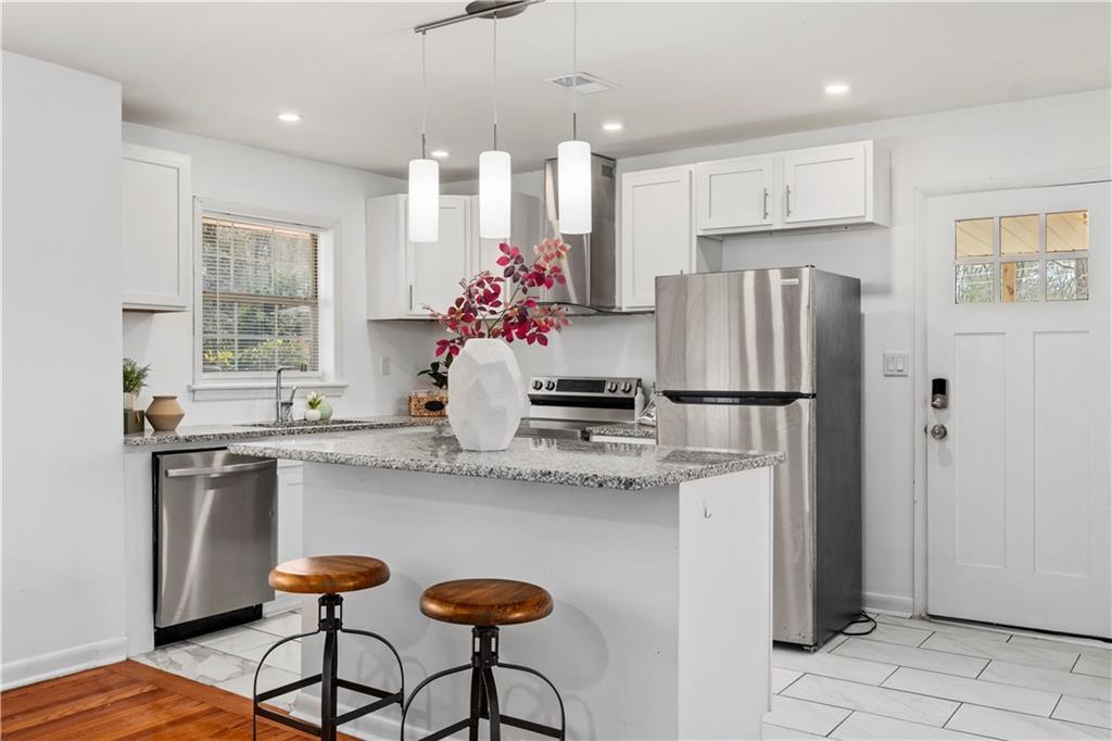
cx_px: 556
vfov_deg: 43.6
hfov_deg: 61.9
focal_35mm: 30
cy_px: 370
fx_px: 926
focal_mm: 20
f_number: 8
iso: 400
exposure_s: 1/13
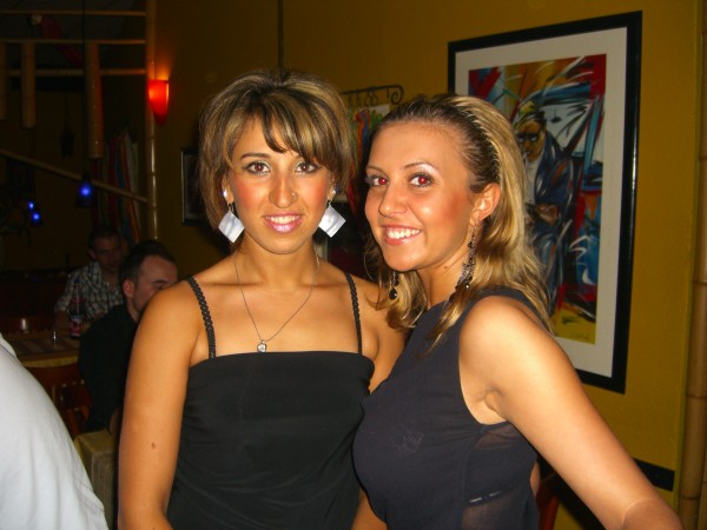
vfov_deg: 37.7
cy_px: 265
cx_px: 354
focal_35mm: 38
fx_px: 776
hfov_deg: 49.0
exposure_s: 1/60
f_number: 2.8
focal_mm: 7.9
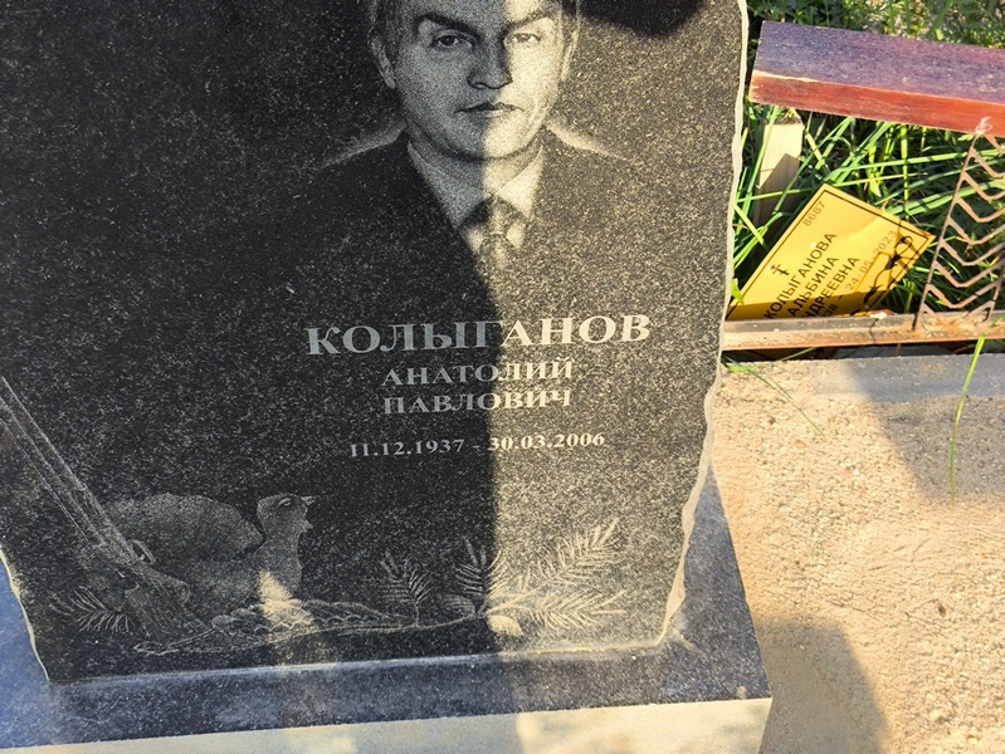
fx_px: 1452
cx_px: 502
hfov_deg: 38.2
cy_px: 377
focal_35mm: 50
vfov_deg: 29.1
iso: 50
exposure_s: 1/321
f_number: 1.7
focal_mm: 4.71
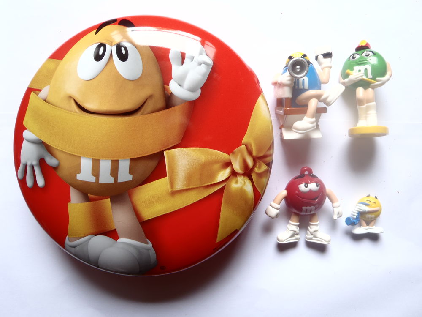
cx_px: 211
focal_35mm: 28
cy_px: 158
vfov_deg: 49.7
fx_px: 341
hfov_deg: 63.4
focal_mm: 5
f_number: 3.5
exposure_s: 1/30
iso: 100
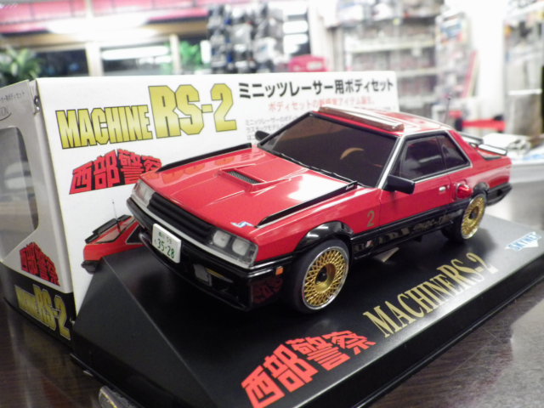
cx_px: 272
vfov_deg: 41.8
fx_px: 534
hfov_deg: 54.0
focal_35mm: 34
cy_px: 204
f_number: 3.4
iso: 800
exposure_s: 1/30
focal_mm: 6.2
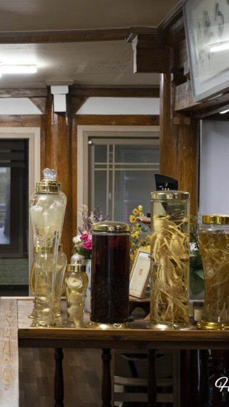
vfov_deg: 26.8
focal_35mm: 79
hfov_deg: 15.1
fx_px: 853
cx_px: 8
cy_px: 204
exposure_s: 1/160
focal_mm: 50
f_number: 5.6
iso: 4000
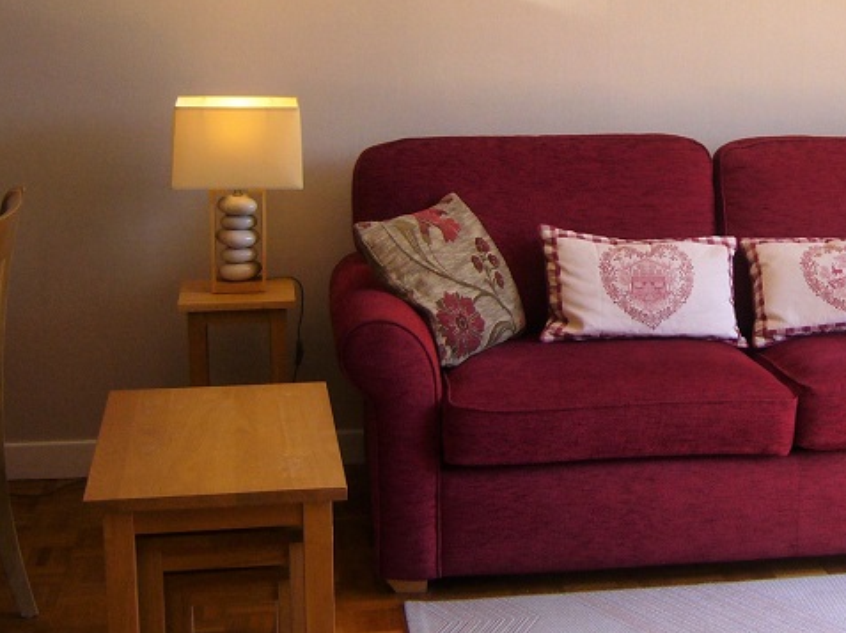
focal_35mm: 66
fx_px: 1612
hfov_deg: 28.9
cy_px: 183
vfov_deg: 22.1
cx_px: 649
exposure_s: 1/125
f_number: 2.8
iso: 100
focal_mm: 5.8
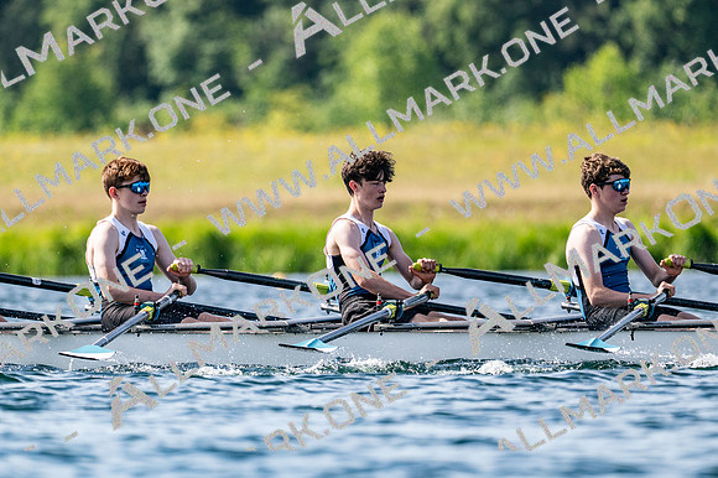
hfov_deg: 3.4
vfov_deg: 2.3
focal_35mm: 600
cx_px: 359
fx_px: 11959
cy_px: 239
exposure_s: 1/2500
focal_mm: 400
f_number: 4.5
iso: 280
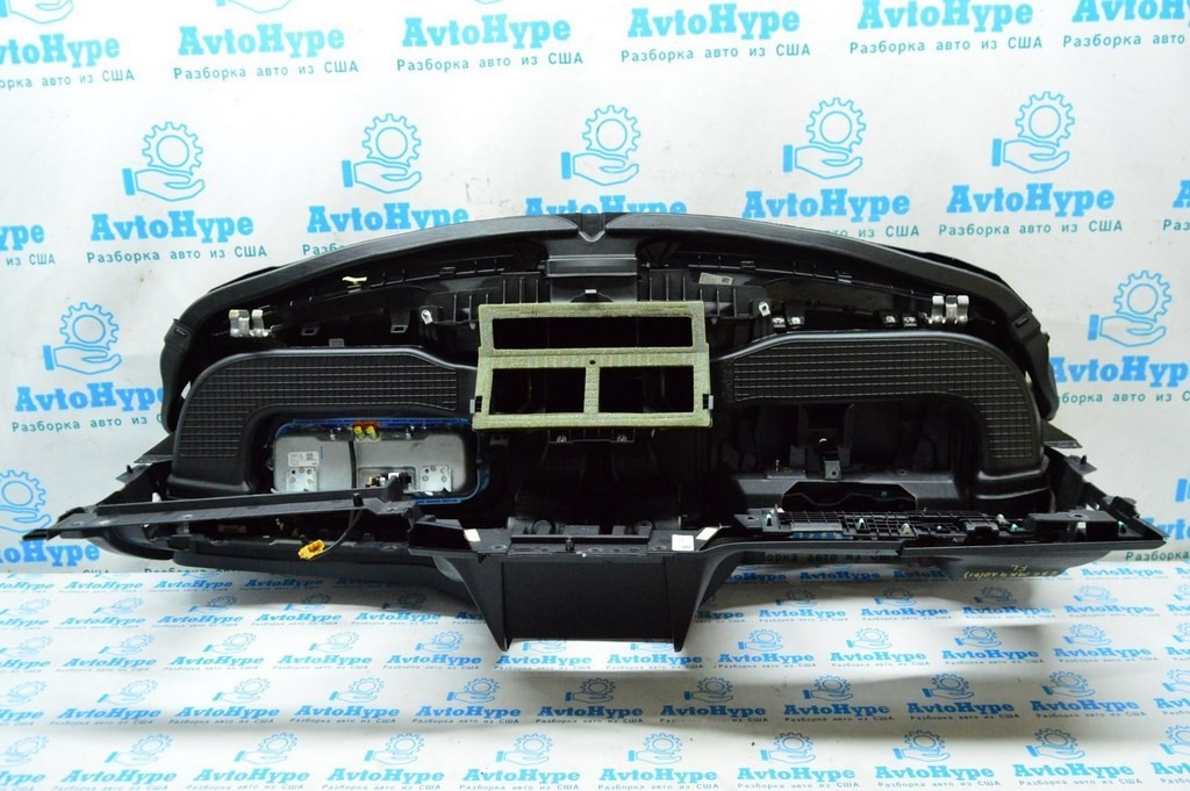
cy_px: 396
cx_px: 595
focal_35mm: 27
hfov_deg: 67.4
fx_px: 892
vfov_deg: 47.9
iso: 6400
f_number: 6.3
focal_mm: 18
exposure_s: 1/200
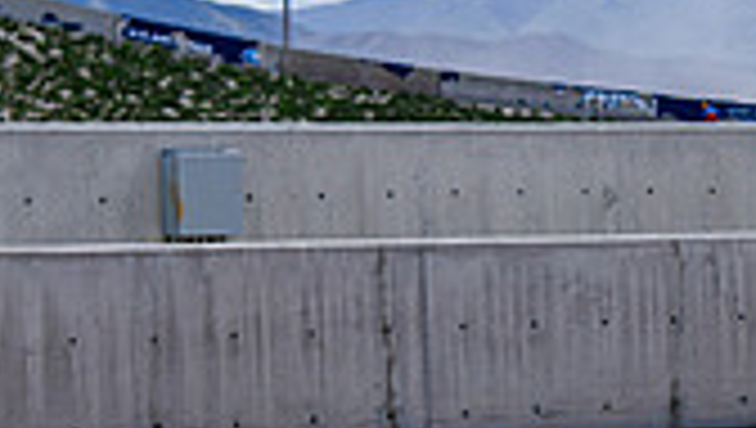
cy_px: 417
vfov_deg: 5.0
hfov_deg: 8.7
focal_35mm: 243
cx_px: 1005
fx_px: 4877
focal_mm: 58
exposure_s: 1/640
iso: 125
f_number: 6.3
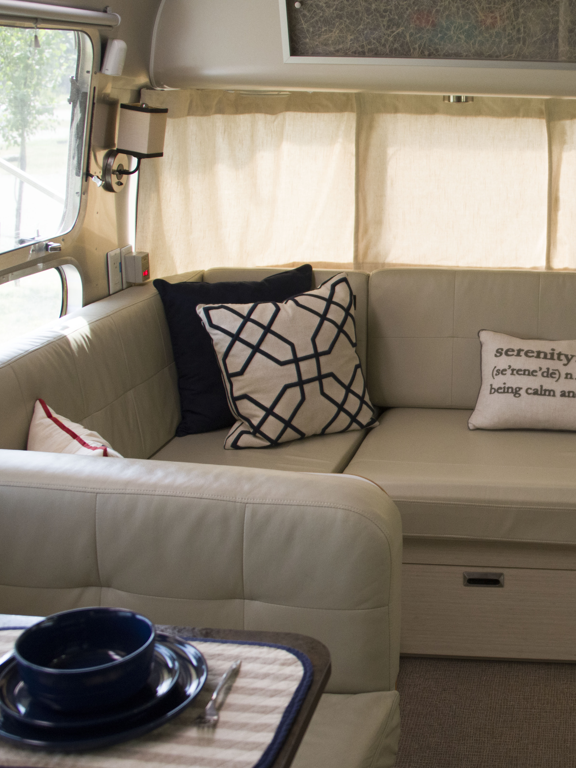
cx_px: 555
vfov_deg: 39.7
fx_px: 1065
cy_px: 387
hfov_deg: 28.7
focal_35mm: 48
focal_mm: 28
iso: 1000
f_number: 3.5
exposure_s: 1/160
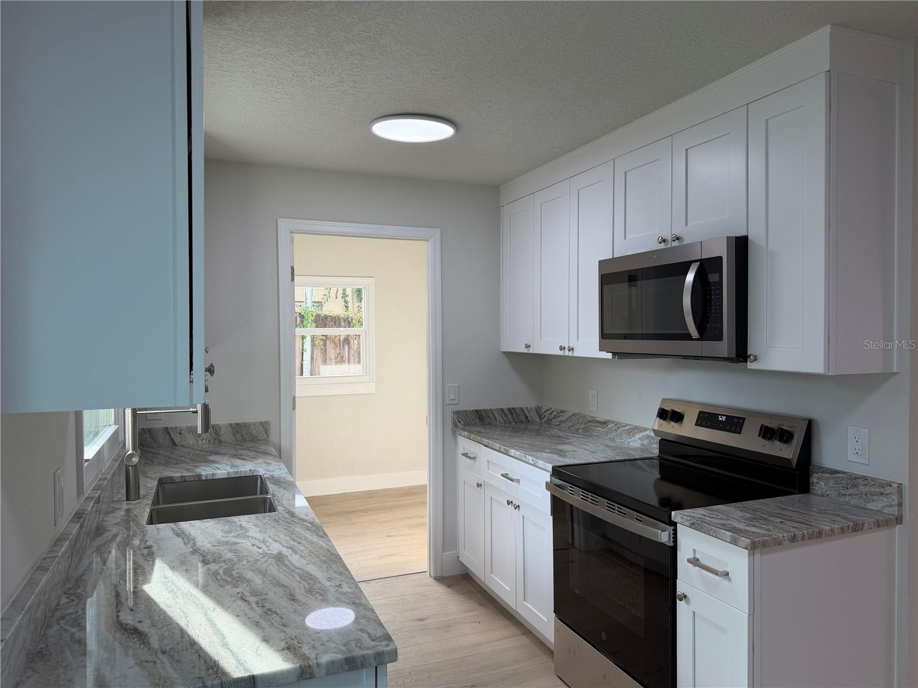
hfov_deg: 71.6
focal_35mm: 24
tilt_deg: -0.5
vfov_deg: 56.8
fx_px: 636
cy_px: 344
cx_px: 459
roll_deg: +1.3
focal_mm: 6.76
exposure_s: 1/132
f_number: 1.78
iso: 50
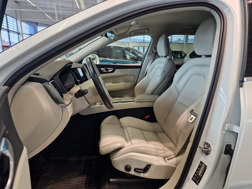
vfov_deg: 58.9
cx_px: 126
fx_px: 167
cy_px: 94
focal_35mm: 23
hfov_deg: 73.9
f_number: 1.8
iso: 100
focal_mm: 5.4
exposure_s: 1/180
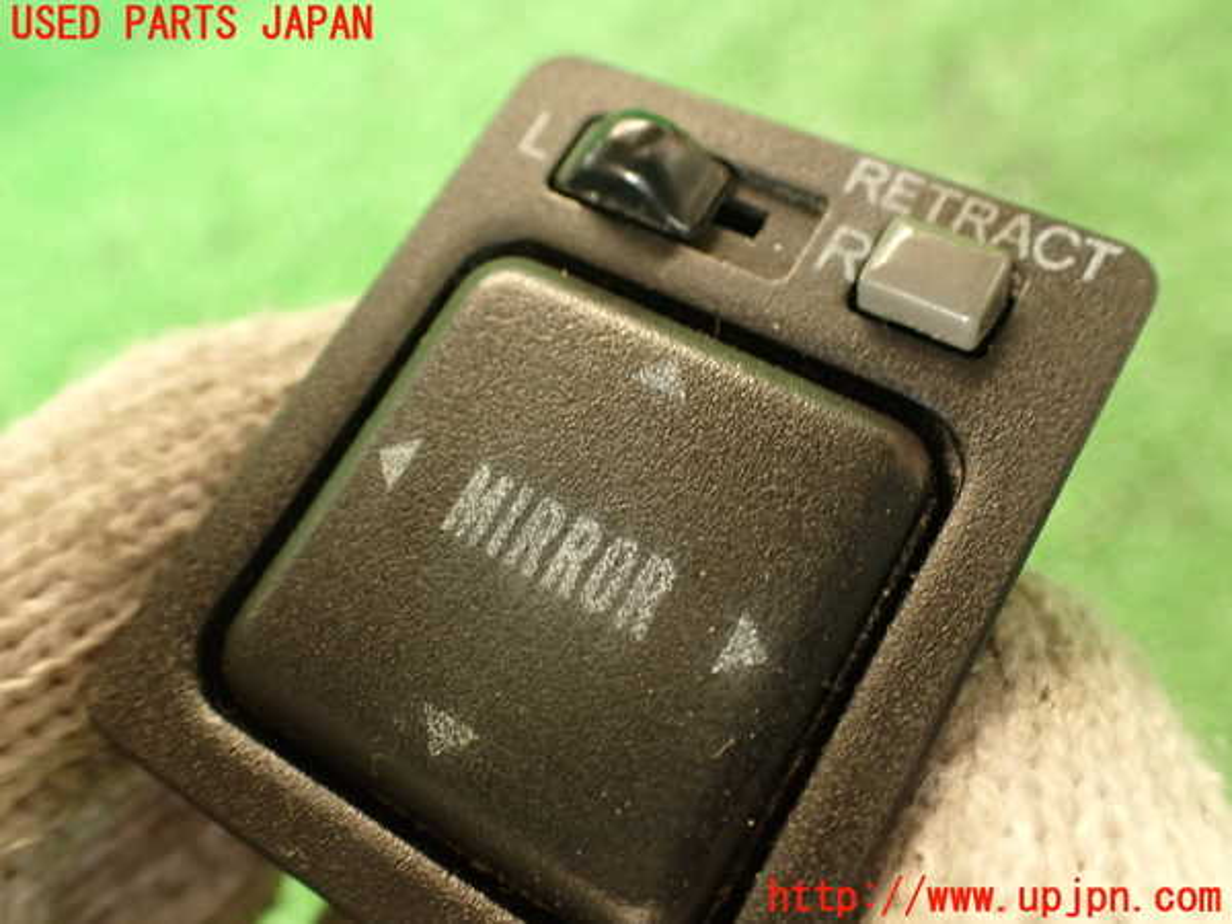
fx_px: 1139
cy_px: 462
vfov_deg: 44.2
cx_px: 616
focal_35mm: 32
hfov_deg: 56.8
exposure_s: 1/30
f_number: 2.4
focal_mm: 5.79
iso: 320
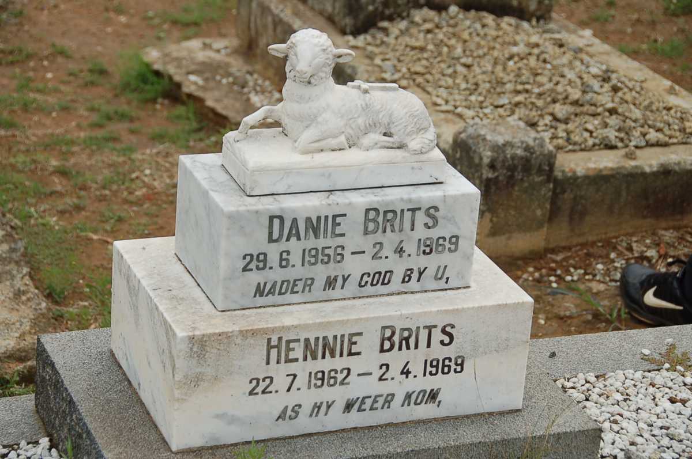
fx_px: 2016
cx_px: 346
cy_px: 230
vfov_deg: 13.0
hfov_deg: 19.5
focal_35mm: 105
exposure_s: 1/500
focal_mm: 70
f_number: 5.6
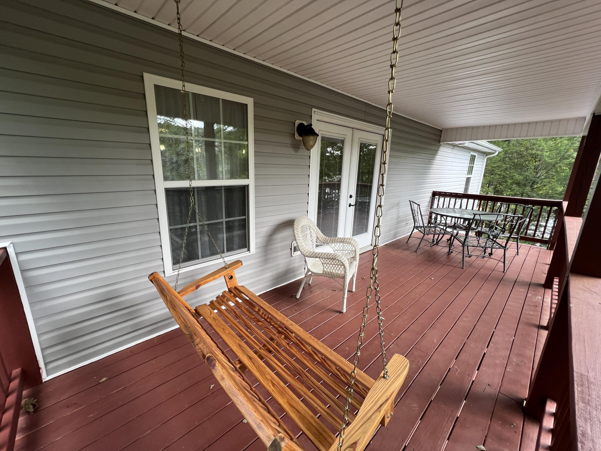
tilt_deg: -14.2
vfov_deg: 89.9
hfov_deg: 106.2
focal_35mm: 13
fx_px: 226
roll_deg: -2.0
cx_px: 300
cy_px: 226
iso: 40
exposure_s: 1/99
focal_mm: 1.57
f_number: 1.8
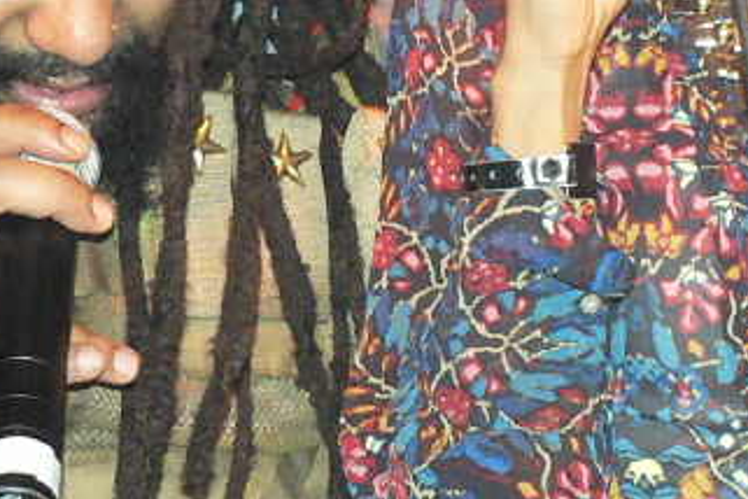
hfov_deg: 9.4
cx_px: 419
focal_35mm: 220
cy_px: 14
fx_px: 4571
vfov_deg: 6.2
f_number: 3.2
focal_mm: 11.6
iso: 400
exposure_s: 1/60
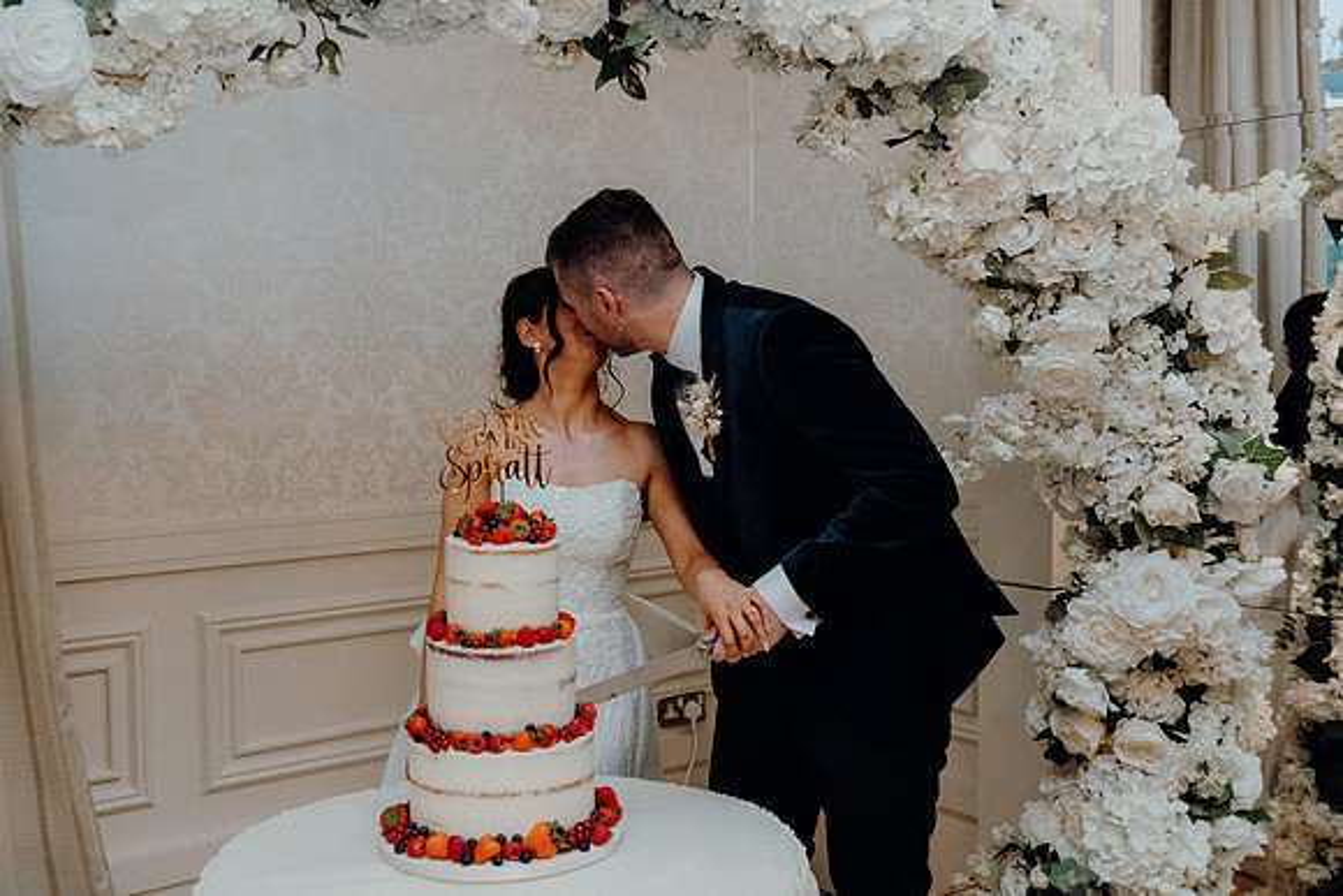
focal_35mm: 38
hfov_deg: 50.7
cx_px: 672
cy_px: 448
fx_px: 1418
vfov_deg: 35.1
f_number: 3.5
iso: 2500
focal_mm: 38
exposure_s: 1/160
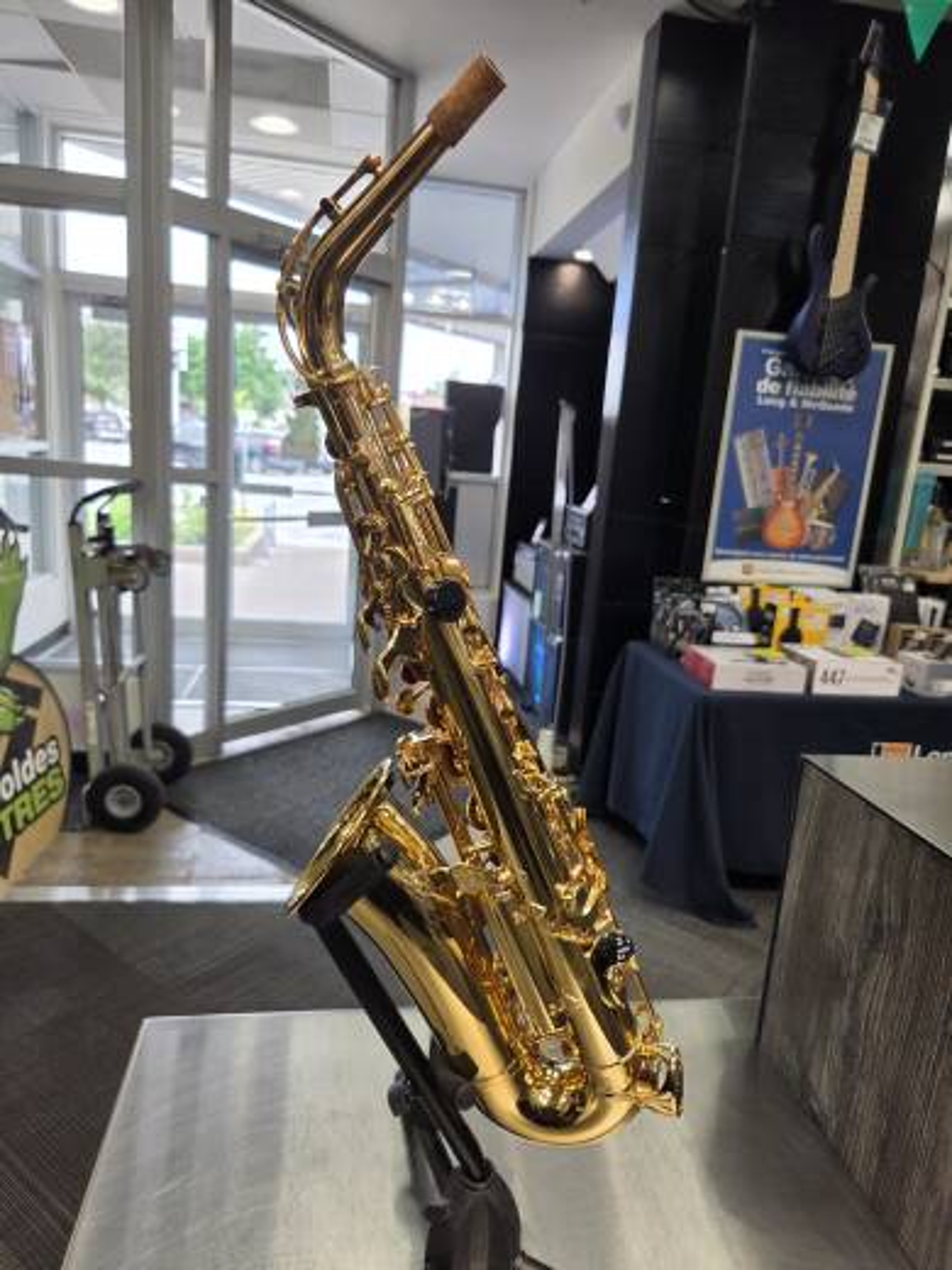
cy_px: 635
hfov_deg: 58.9
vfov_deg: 73.9
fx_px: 843
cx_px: 476
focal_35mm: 23
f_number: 1.8
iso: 32
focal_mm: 5.4
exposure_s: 1/120
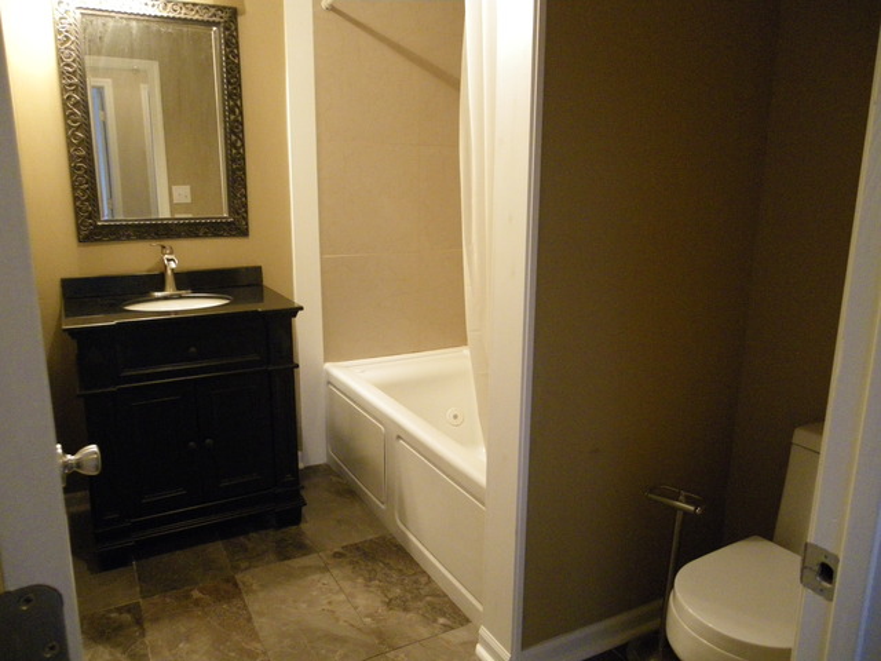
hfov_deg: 63.4
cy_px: 330
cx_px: 440
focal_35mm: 28
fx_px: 713
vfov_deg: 49.7
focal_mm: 4.9
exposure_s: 1/40
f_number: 2.6
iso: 800
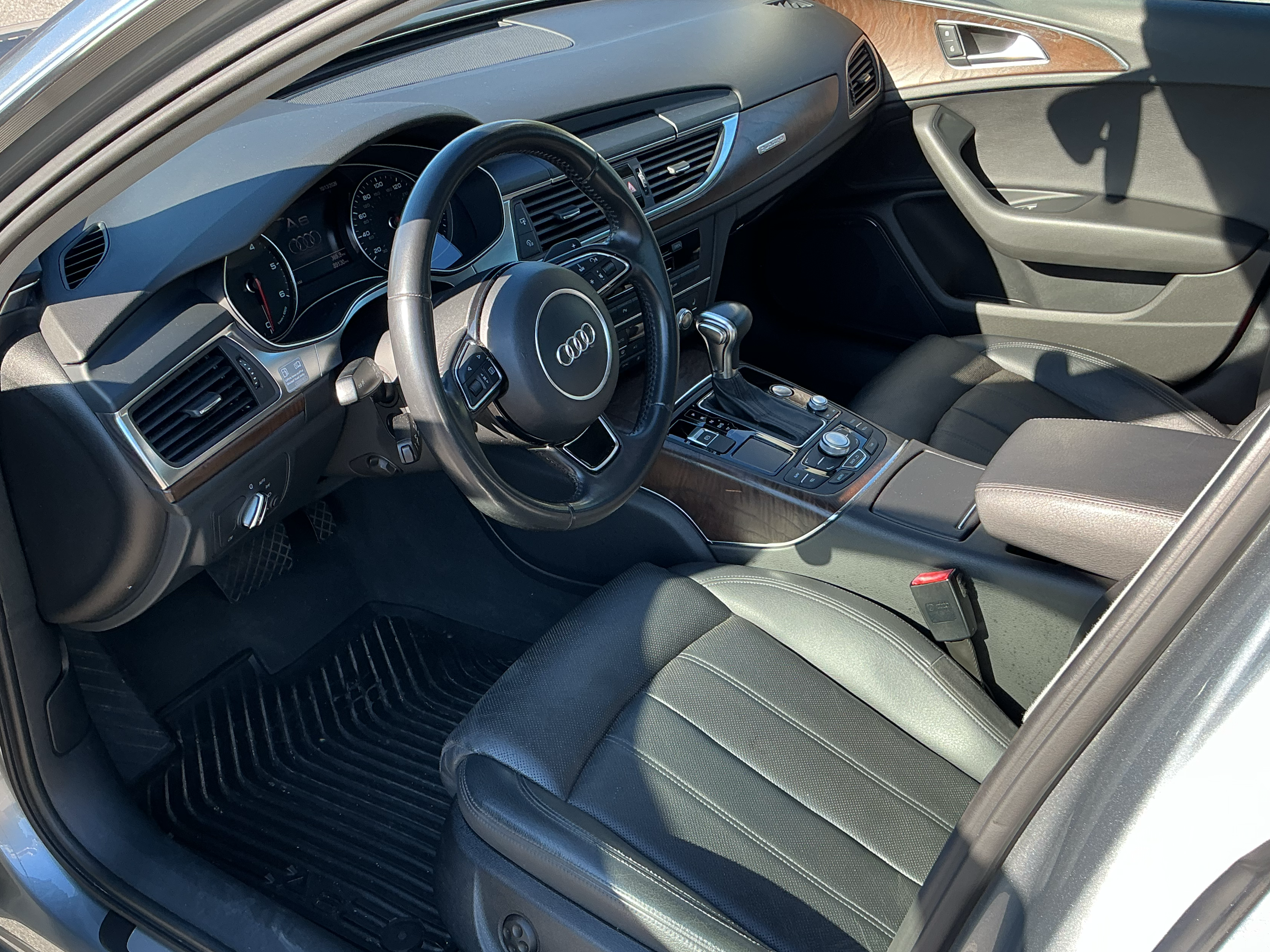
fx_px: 1284
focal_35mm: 35
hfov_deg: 52.6
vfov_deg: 40.6
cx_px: 612
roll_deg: -1.3
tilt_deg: -34.1
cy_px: 538
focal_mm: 3
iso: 16
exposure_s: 1/137
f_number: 1.8
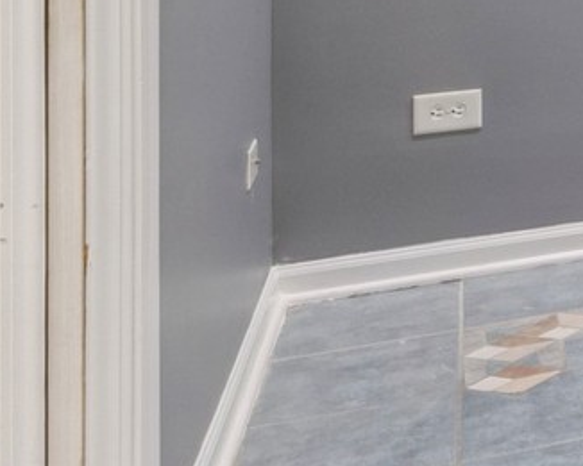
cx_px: 1327
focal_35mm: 84
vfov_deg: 17.0
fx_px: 1450
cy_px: -166
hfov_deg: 15.3
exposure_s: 1/2.5
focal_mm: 18
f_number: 8
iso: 200
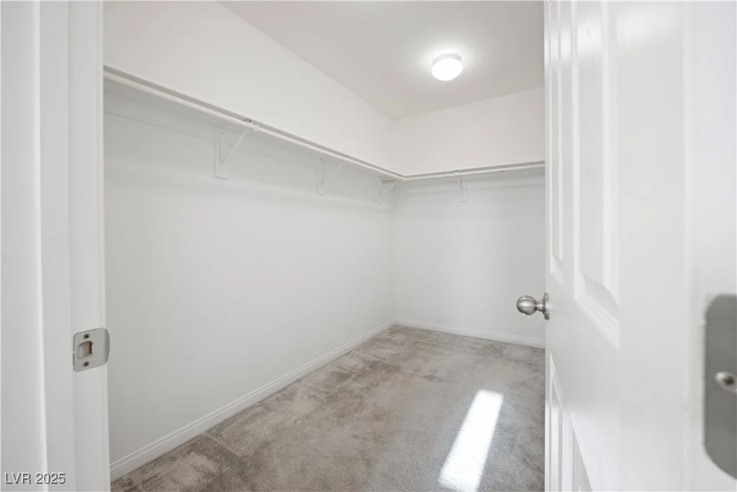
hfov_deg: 104.2
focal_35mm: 14
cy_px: 246
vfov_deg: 81.2
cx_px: 368
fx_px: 287
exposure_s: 1/1.25
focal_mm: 14
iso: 100
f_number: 9
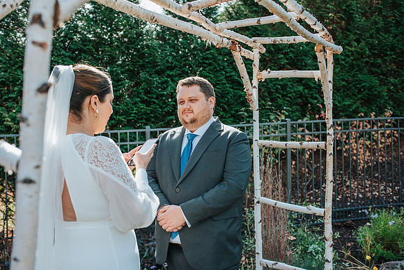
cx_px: 202
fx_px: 393
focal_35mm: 35
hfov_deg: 54.4
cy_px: 135
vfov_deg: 37.9
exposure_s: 1/1250
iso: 640
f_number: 3.5
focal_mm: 35
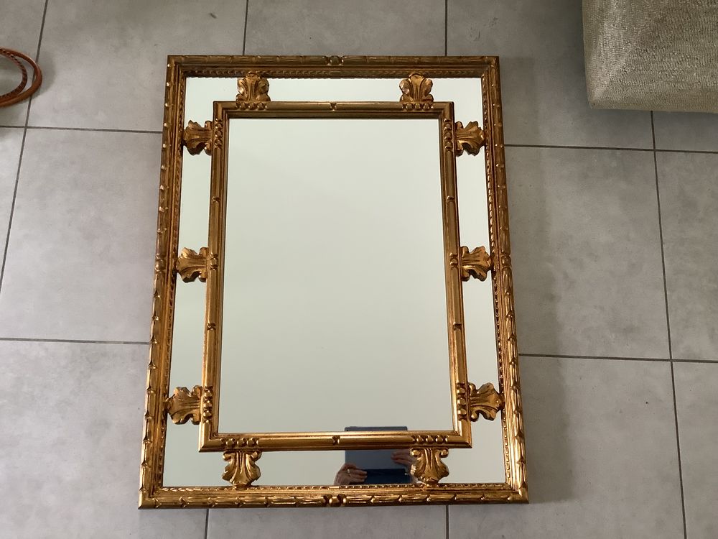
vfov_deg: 45.4
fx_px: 643
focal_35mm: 31
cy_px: 270
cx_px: 359
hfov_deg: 58.4
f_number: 2.4
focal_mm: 3.3
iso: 200
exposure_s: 1/60
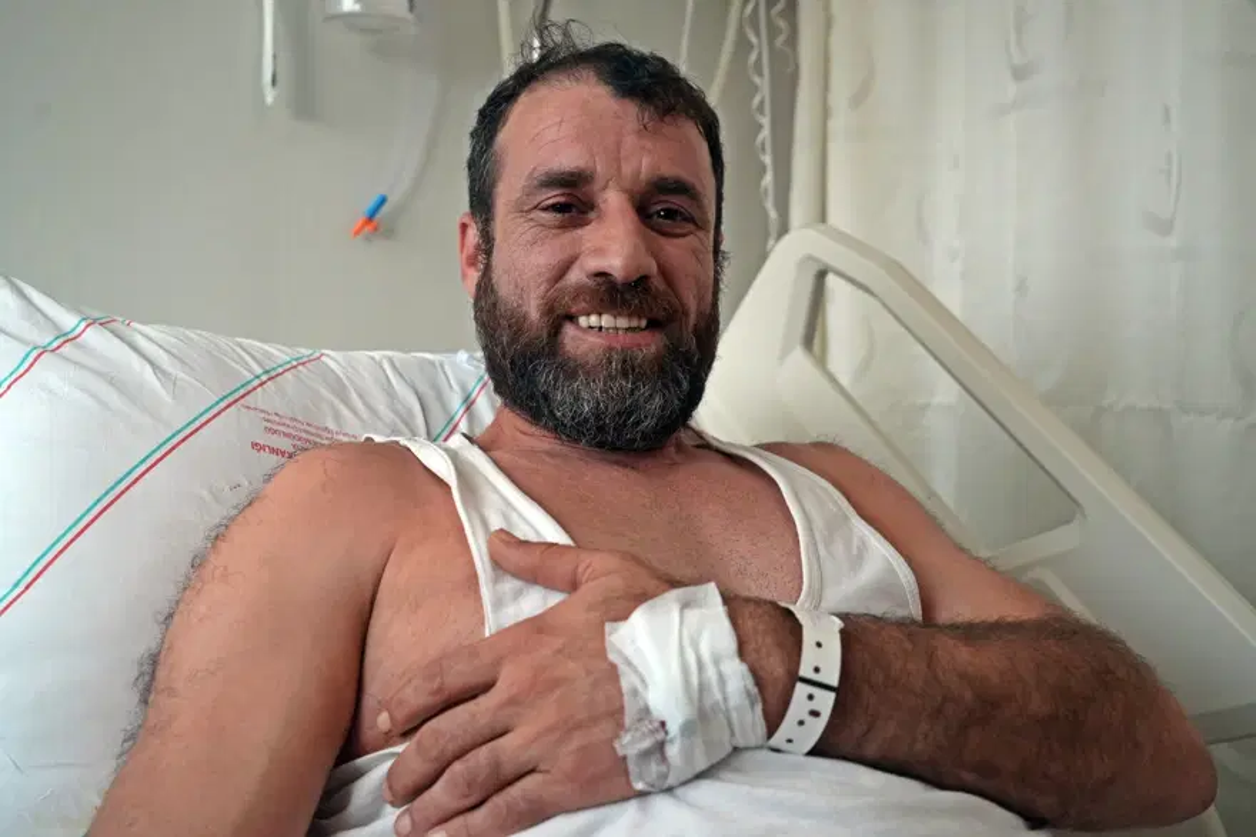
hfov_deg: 54.5
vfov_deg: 37.8
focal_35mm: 35
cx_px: 628
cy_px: 418
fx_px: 1221
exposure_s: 1/1000
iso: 4000
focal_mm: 35
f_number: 4.5
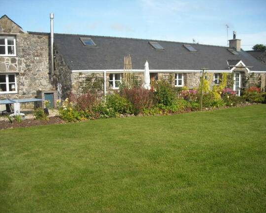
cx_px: 128
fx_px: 291
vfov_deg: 40.2
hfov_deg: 49.0
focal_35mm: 37
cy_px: 107
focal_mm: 5.7
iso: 77
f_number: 5.6
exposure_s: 1/250
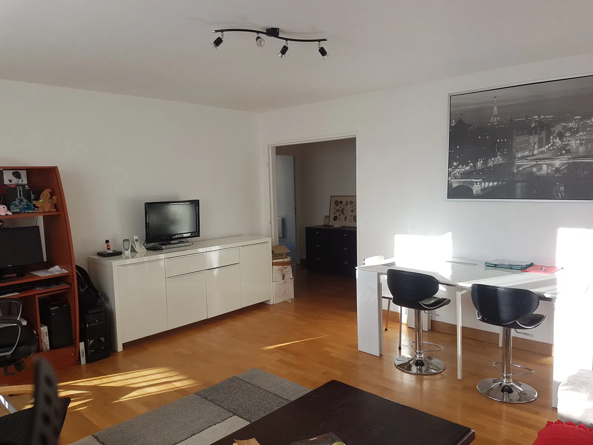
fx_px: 445
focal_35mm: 26
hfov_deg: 67.3
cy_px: 222
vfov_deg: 53.1
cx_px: 296
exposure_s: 1/208
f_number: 1.7
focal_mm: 4.2
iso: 40
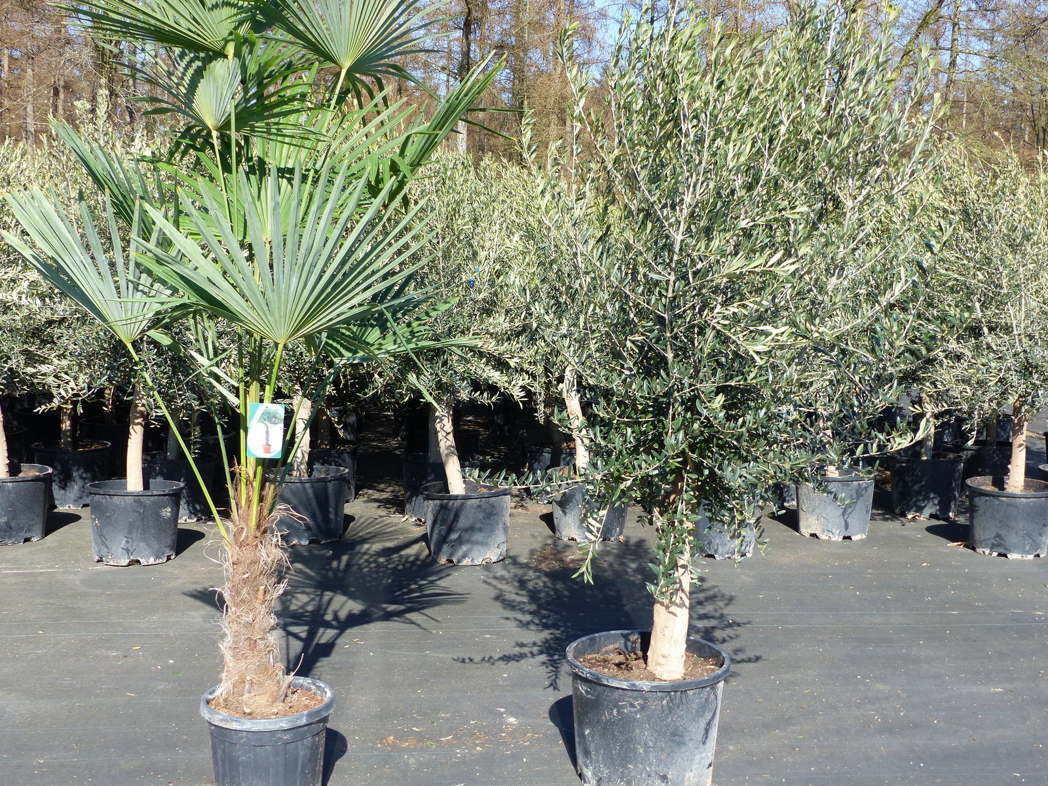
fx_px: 1241
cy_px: 393
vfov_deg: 35.1
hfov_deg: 45.8
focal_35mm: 41
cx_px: 524
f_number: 4
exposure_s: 1/400
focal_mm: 7.4
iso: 100
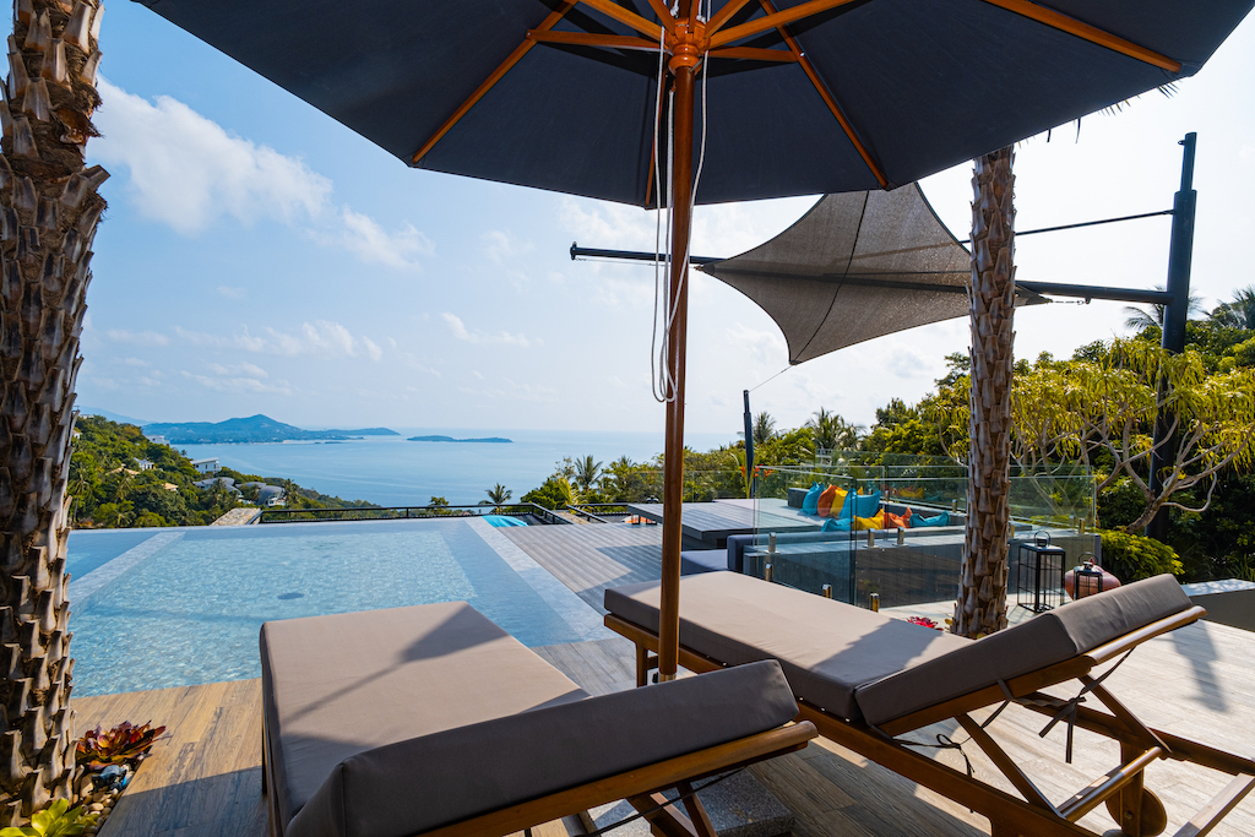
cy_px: 418
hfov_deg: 90.0
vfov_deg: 67.4
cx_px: 628
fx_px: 628
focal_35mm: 18
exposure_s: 1/125
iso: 160
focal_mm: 12
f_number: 13
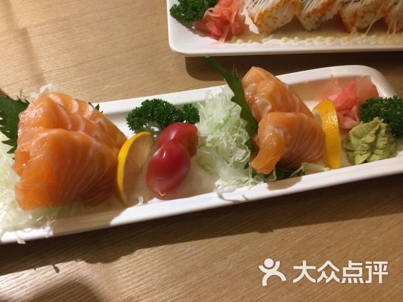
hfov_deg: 61.7
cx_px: 202
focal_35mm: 29
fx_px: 338
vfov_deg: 48.2
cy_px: 151
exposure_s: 1/33
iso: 80
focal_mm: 4.15
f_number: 2.2
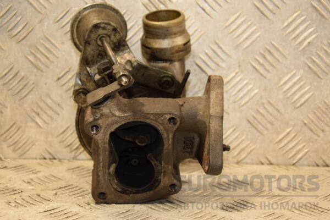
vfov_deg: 20.2
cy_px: 110
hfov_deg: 29.9
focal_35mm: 68
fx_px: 619
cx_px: 165
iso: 800
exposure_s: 1/125
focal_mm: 45
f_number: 5.6
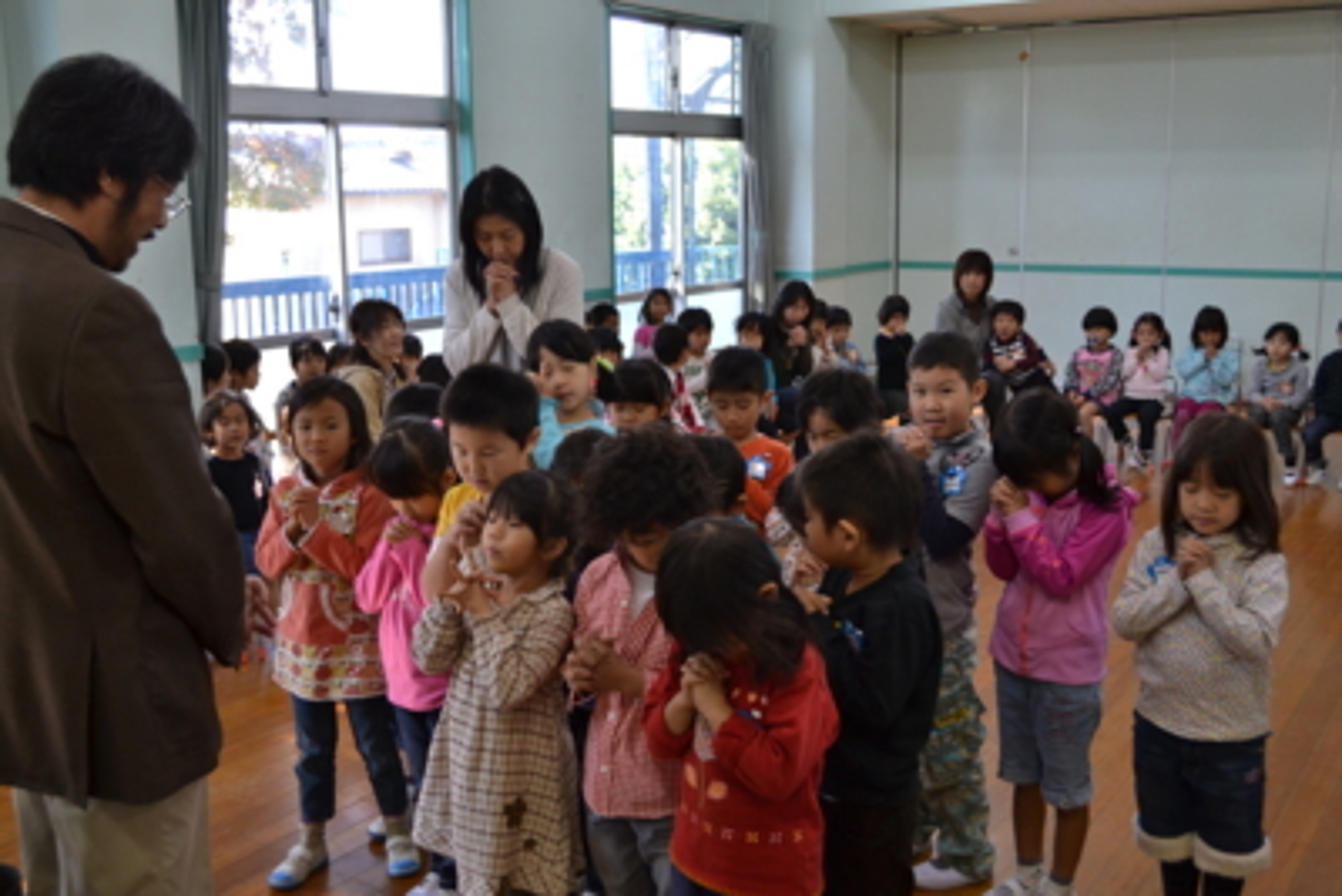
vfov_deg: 36.9
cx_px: 671
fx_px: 1342
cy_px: 448
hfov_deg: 53.1
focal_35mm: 36
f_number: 4
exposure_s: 1/60
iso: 400
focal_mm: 24
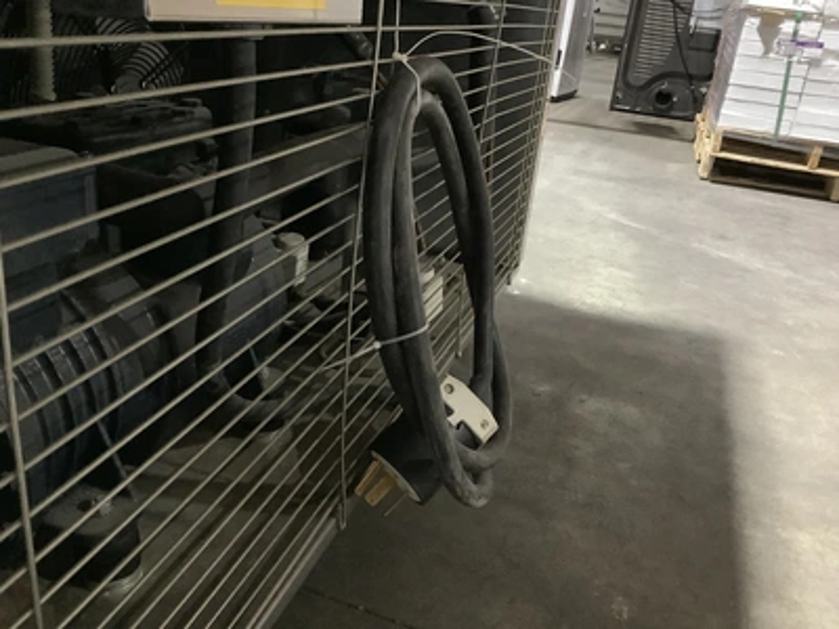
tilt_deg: -24.1
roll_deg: -5.8
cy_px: 314
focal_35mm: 31
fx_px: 751
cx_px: 420
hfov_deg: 58.4
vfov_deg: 45.4
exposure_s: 1/30
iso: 320
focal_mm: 3.3
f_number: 2.4
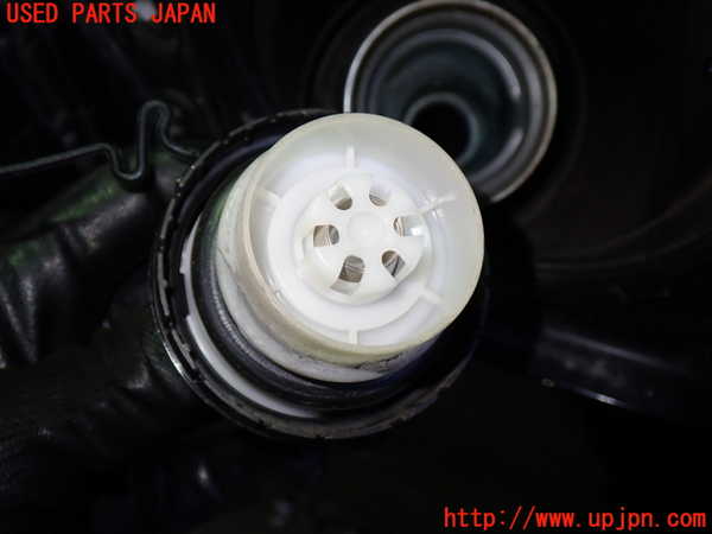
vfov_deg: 39.7
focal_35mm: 36
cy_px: 267
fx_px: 740
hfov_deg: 51.4
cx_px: 356
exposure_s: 1/40
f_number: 2.5
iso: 200
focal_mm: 6.37
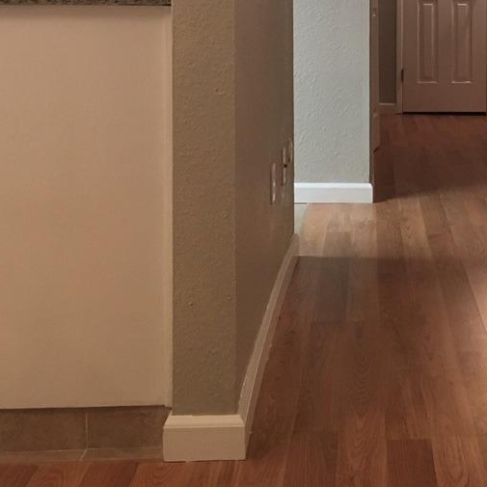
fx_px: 1035
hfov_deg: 25.8
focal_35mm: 65
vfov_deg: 25.5
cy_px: 33
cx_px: 423
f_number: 2.2
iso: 125
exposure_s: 1/30
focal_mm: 4.15
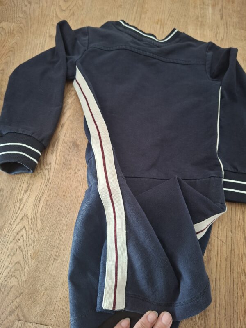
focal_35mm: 23
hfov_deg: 58.9
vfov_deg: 73.9
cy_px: 164
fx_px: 218
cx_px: 123
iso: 250
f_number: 1.8
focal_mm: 5.54
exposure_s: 1/33
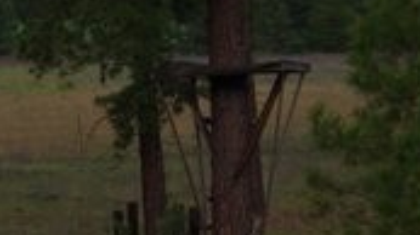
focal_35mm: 585
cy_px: 92
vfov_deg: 2.1
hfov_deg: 3.7
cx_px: 185
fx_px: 6510
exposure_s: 1/320
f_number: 13
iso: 400
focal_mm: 135
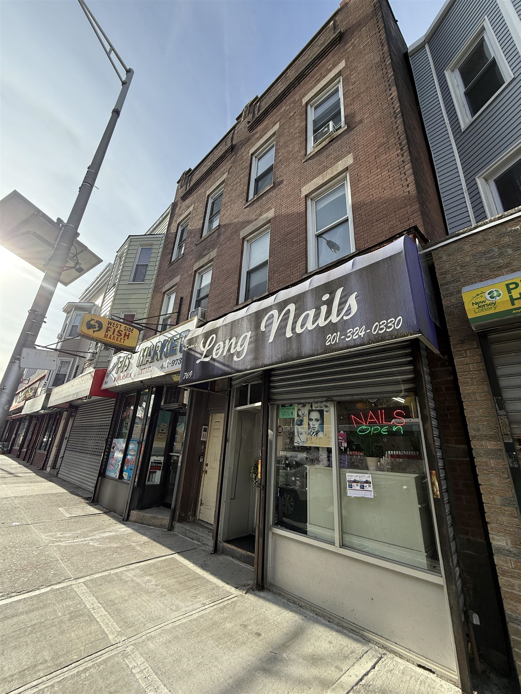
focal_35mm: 14
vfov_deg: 102.1
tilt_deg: +21.2
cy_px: 347
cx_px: 260
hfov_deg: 85.7
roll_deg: -3.4
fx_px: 281
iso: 64
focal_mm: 2.22
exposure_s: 1/985
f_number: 2.2
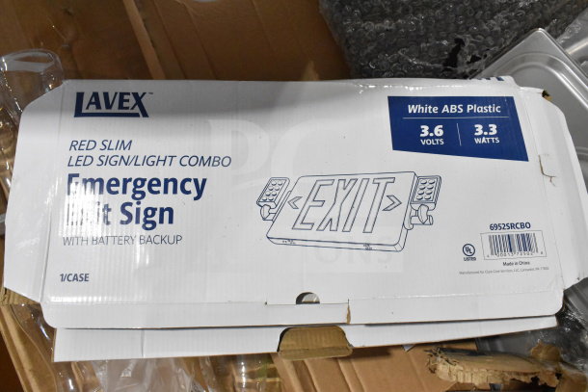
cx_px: 294
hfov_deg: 59.5
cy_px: 196
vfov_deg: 41.7
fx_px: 515
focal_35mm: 32
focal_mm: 21
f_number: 10
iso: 6400
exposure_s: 1/400
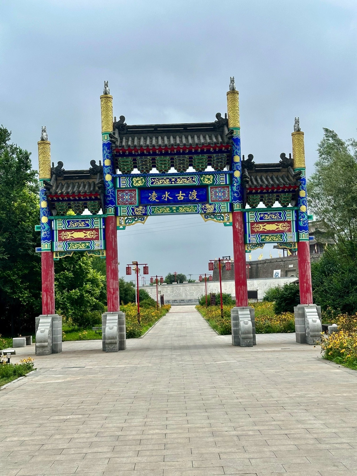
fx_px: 660
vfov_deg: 39.7
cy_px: 238
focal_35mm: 48
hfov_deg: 30.3
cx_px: 178
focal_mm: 6.86
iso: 64
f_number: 1.78
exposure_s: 1/3597
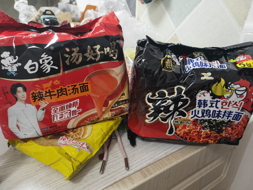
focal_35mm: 24
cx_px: 126
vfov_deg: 56.8
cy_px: 95
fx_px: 175
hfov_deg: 71.6
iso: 400
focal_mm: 5.52
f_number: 1.9
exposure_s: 1/33
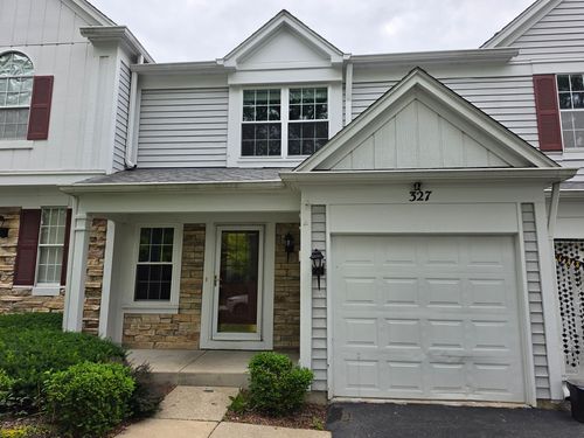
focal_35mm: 23
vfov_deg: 58.9
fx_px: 388
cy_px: 219
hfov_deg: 73.9
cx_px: 292
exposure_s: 1/2470
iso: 64
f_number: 1.4
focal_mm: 6.5
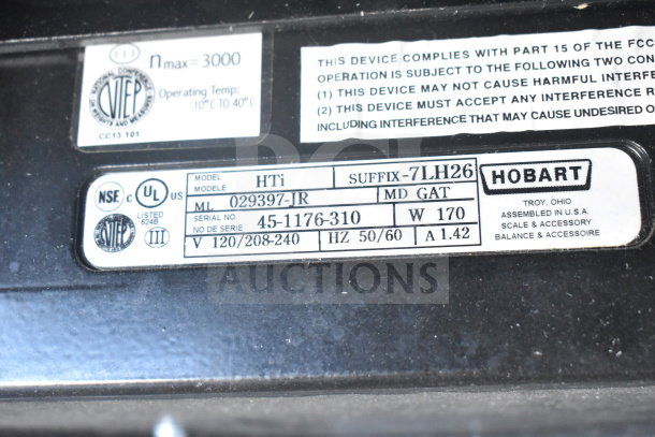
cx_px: 328
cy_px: 218
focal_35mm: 54
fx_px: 983
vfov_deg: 25.1
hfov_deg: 36.9
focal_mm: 36
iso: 6400
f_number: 6.3
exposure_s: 1/160
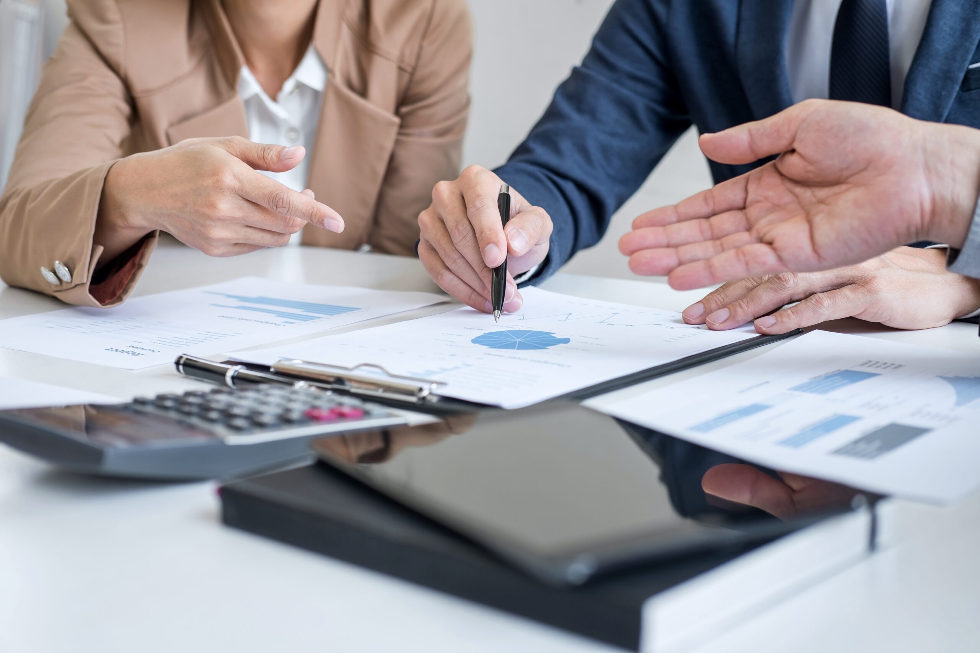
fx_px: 1443
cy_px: 326
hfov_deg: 37.5
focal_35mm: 53
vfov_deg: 25.5
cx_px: 490
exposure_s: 1/160
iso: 200
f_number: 2.8
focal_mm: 35
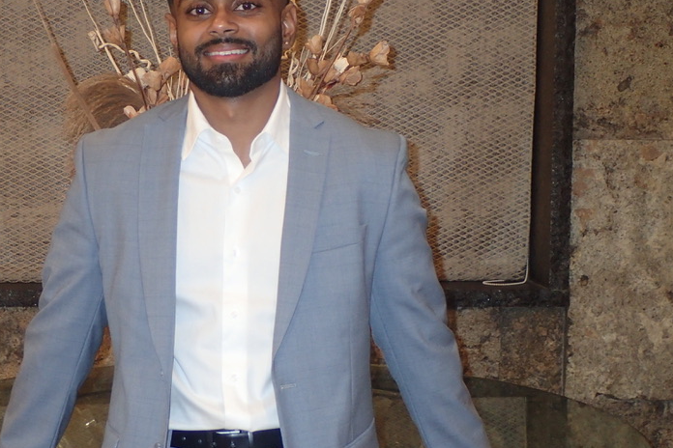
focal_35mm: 75
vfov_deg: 18.2
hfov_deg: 26.9
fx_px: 1402
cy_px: 211
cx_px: 249
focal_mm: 8.99
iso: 250
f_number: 3.2
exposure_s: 1/50
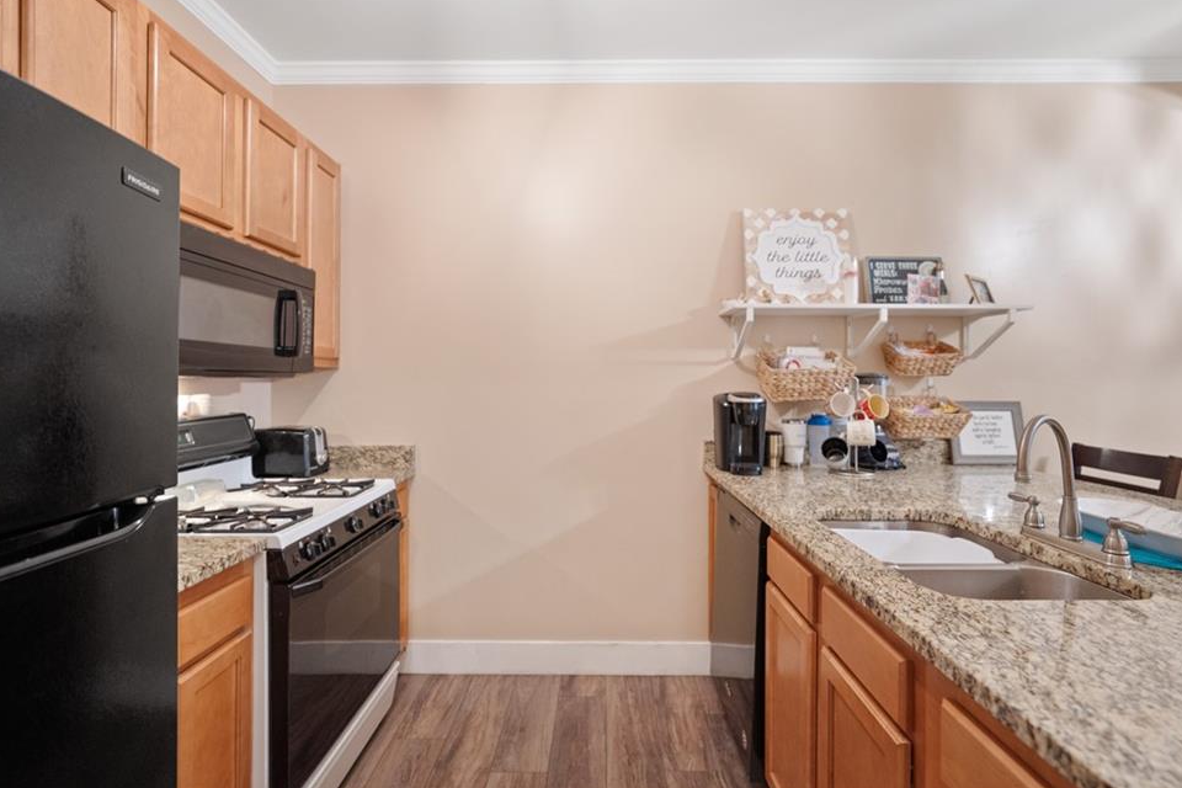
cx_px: 598
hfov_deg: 96.7
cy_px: 372
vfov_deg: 73.7
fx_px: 525
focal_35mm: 16
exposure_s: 1/30
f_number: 2.8
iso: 640
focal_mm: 15
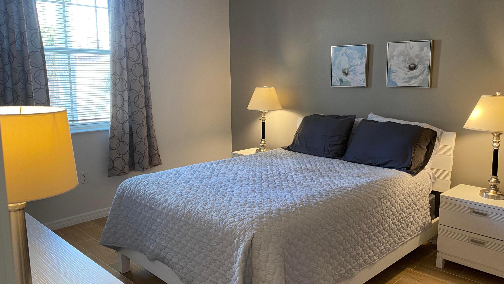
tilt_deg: -5.2
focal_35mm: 30
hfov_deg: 64.3
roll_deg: -0.2
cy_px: 133
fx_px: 401
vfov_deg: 38.9
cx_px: 266
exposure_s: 1/60
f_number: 1.8
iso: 125
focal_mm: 4.25
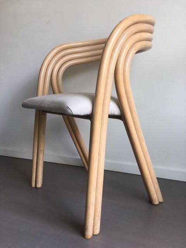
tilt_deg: -9.4
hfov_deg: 48.2
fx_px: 208
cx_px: 93
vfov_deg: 61.7
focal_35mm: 29
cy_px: 124
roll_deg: +0.5
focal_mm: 4.15
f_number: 2.2
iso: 40
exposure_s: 1/33
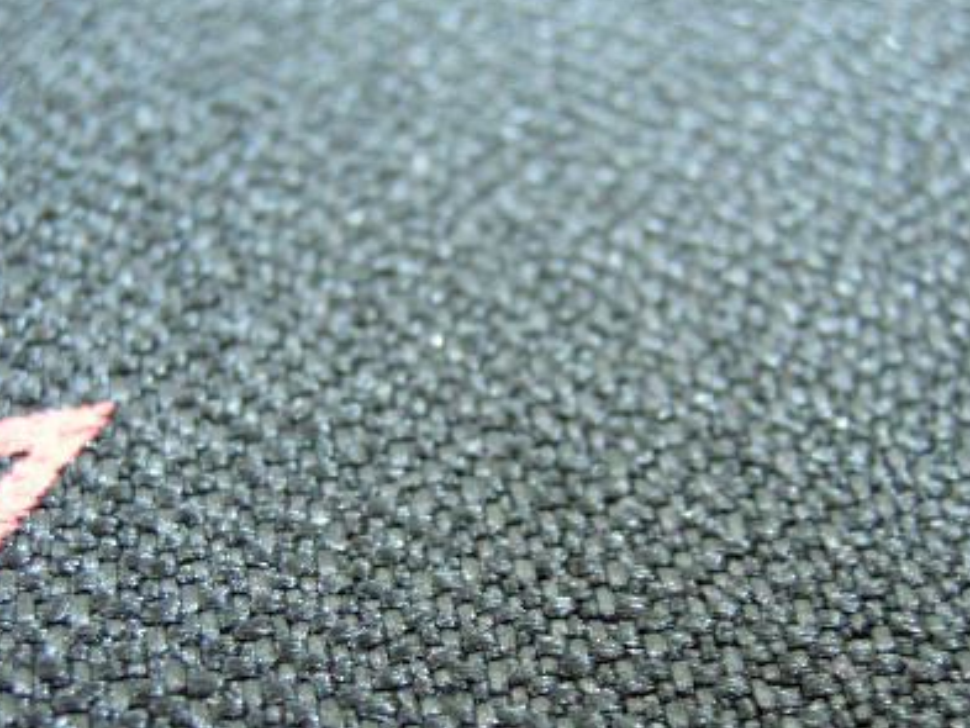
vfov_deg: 25.6
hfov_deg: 33.7
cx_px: 397
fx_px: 1598
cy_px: 417
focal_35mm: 57
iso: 800
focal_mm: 6.3
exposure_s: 1/5
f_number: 2.5
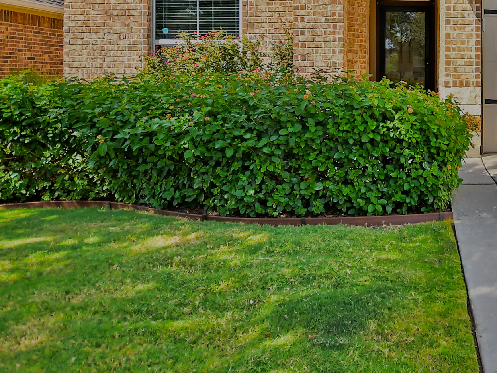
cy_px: 61
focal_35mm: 36
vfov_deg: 37.8
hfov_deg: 45.0
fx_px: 517
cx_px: 476
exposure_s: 1/80
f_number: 5.6
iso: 125
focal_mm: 10
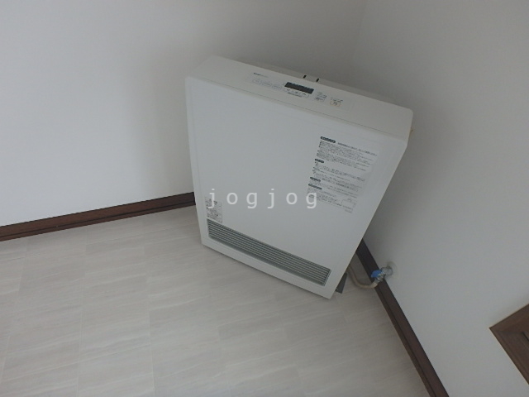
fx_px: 321
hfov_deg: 79.0
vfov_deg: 63.4
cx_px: 264
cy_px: 198
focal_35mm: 21
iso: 200
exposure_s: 1/40
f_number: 3.5
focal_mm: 3.7
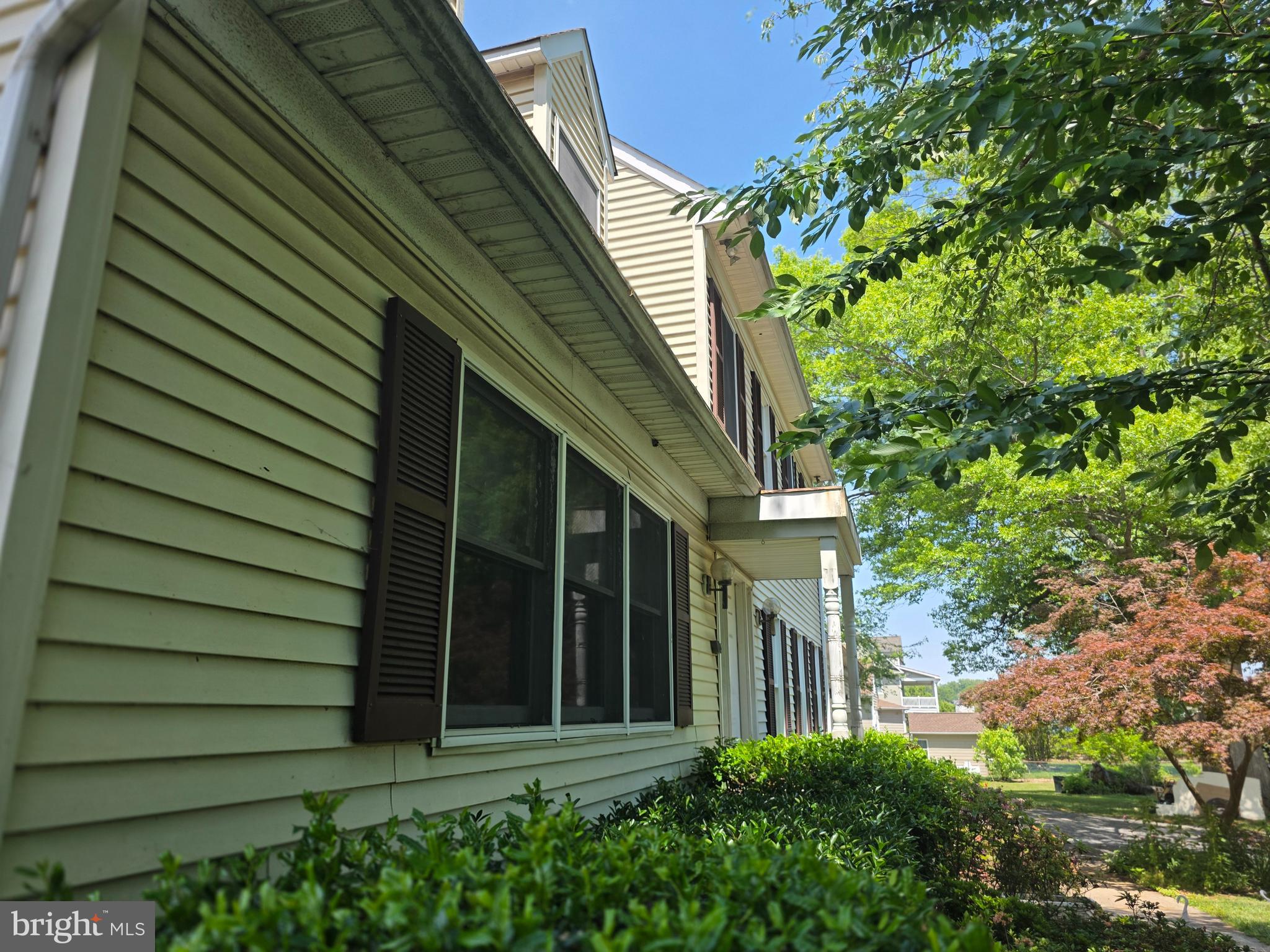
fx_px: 844
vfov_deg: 58.9
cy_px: 476
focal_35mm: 23
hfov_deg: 73.9
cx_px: 635
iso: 80
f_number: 1.7
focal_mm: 6.3
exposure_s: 1/2333
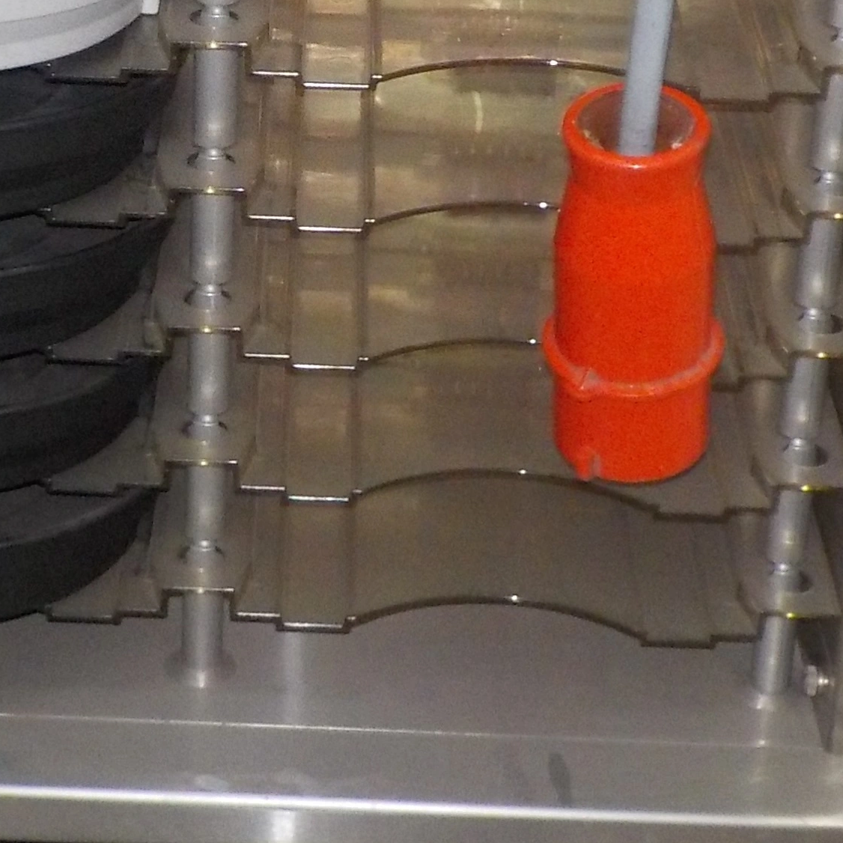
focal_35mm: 98
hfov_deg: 17.7
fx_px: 2700
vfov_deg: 17.5
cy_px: 76
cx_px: 229
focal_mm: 4.1
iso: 320
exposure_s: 1/30
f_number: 3.3
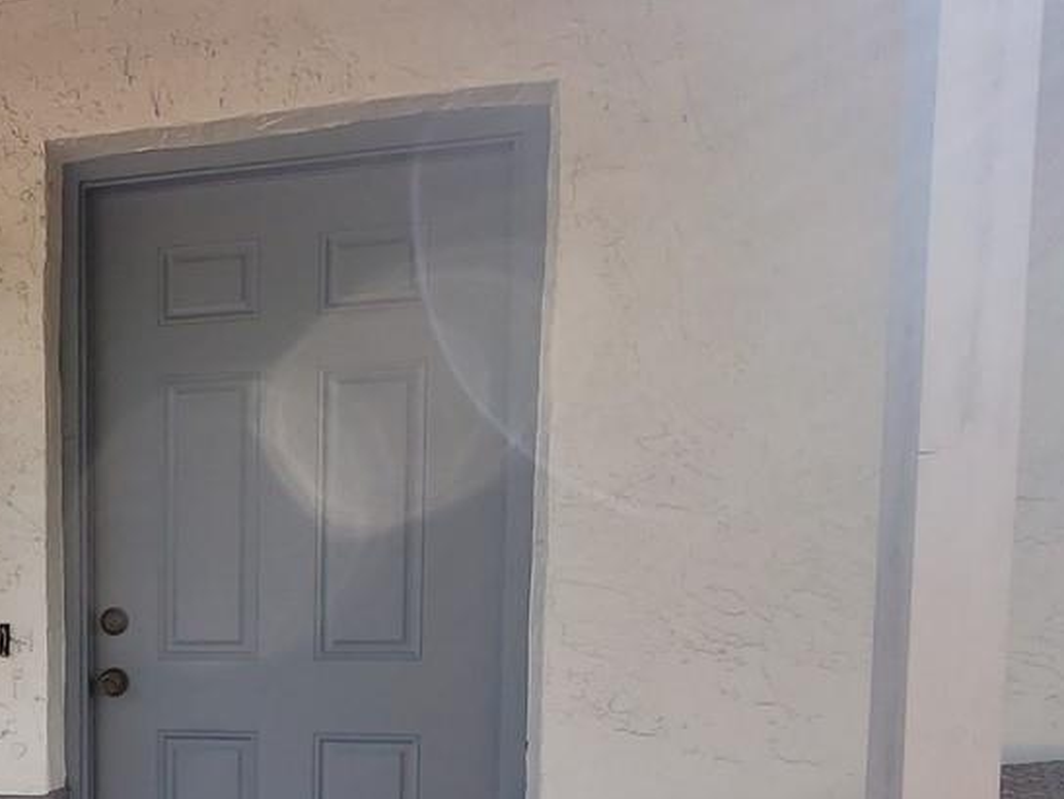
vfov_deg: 35.4
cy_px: 729
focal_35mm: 38
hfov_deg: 41.3
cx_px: -45
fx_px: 1169
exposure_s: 1/335
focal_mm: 2.2
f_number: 2.2
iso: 64
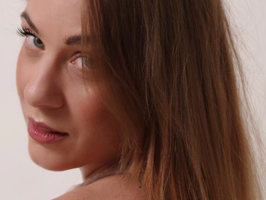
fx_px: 984
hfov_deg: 15.4
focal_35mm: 128
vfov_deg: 11.6
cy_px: 98
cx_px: 133
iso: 100
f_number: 7.1
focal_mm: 58
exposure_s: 1/50
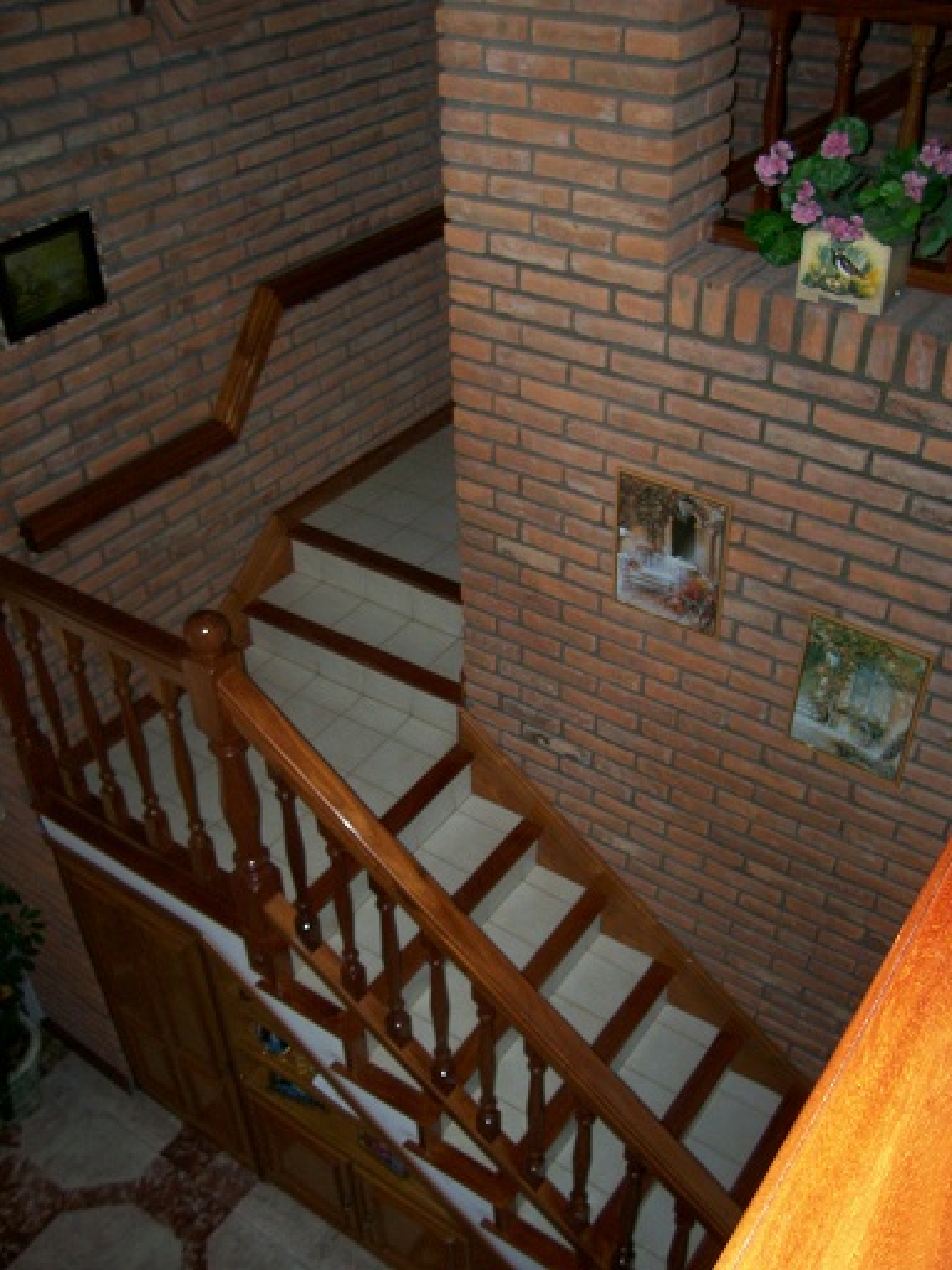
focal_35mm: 34
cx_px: 476
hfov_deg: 41.8
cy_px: 635
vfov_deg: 54.0
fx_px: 1247
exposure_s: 1/64
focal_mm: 5.6
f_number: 2.7
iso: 80
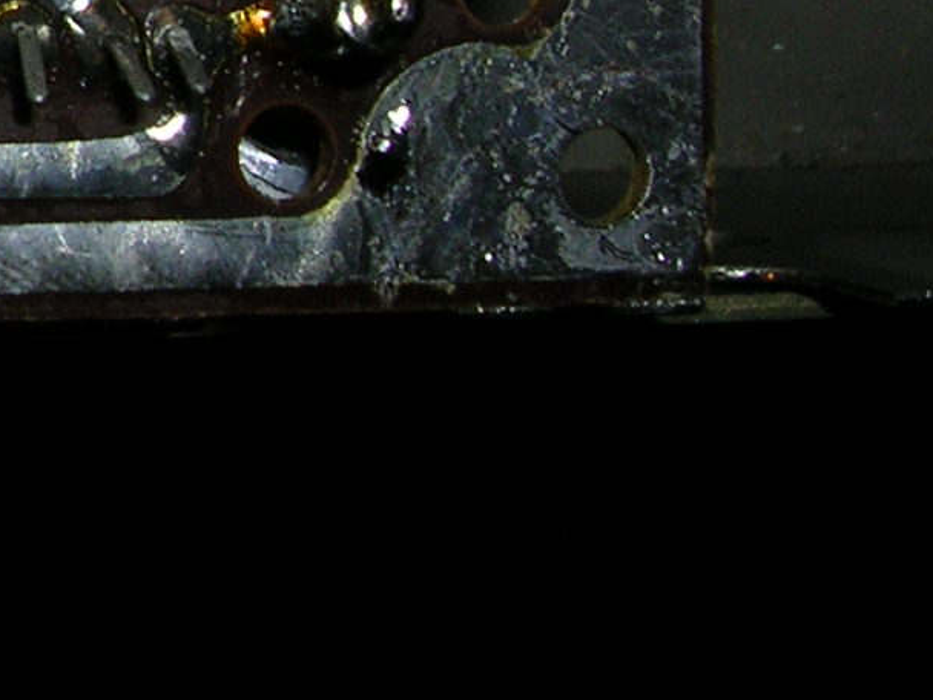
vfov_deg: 11.0
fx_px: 3450
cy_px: -442
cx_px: -583
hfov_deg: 14.1
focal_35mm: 128
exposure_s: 1/60.1
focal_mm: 5.8
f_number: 5.6
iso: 50
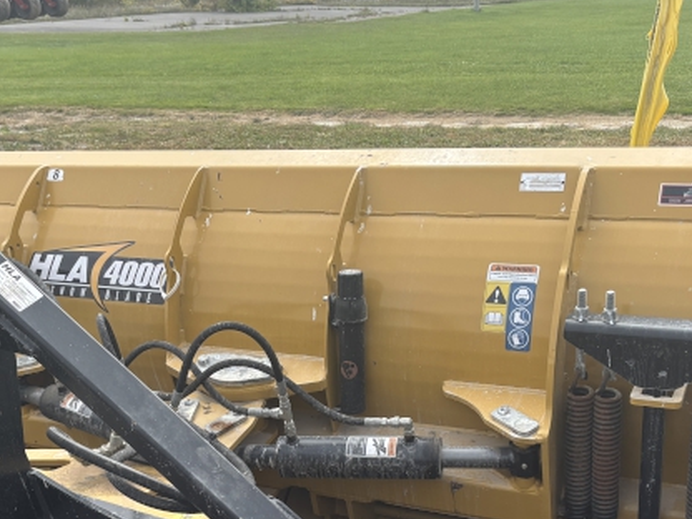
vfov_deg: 28.7
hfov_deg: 38.0
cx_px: 276
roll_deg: +3.0
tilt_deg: -21.6
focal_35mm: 50
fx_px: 1000
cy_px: 381
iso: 50
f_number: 1.6
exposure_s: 1/1437
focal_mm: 5.96
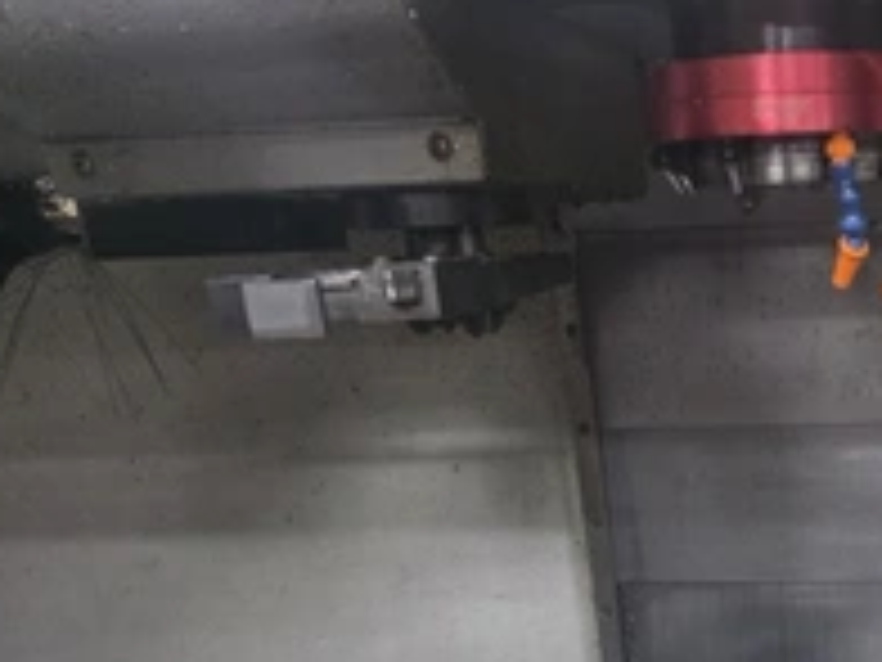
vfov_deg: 28.9
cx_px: 868
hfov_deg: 36.6
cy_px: 662
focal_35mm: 47
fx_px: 1198
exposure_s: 1/120
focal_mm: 6.3
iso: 2000
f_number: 1.7
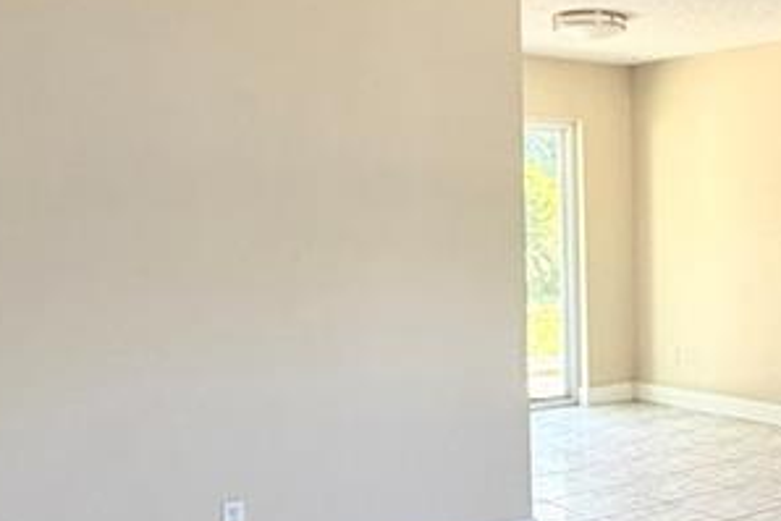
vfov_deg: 26.9
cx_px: 674
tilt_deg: -6.6
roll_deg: +0.8
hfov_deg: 37.5
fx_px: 1085
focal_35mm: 50
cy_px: 346
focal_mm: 2.22
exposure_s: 1/121
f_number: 2.2
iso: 320
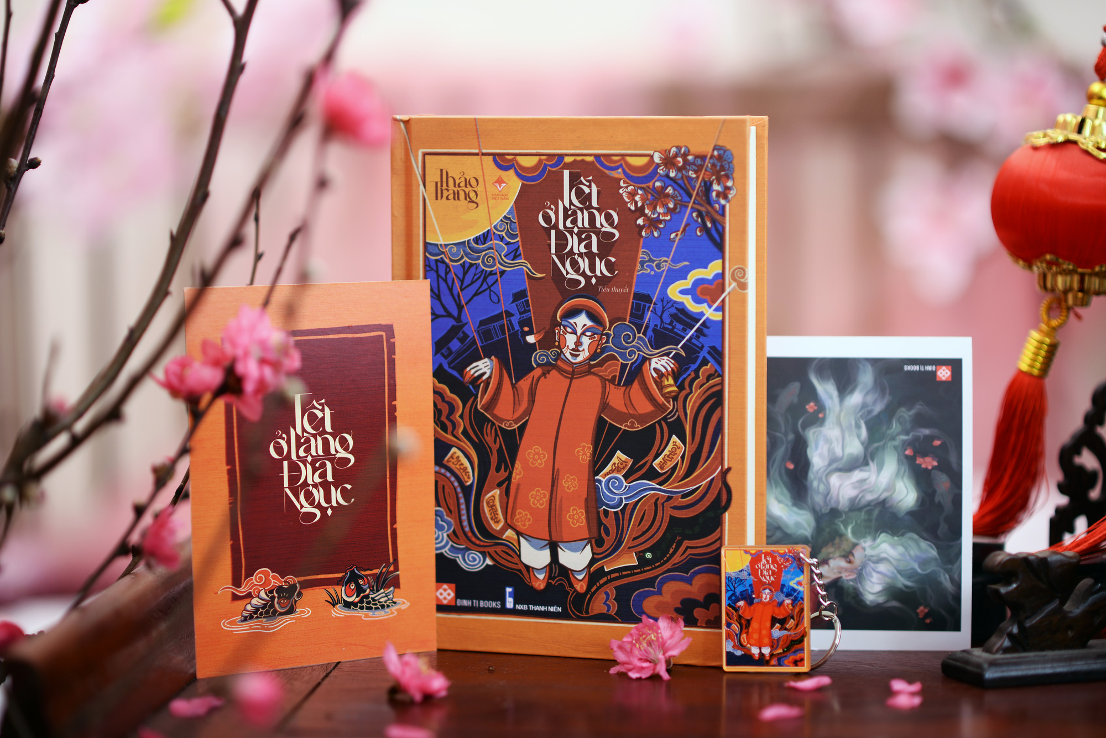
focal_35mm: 85
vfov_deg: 16.1
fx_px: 2612
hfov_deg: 23.9
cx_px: 553
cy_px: 369
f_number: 2
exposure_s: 1/125
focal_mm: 85
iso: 125
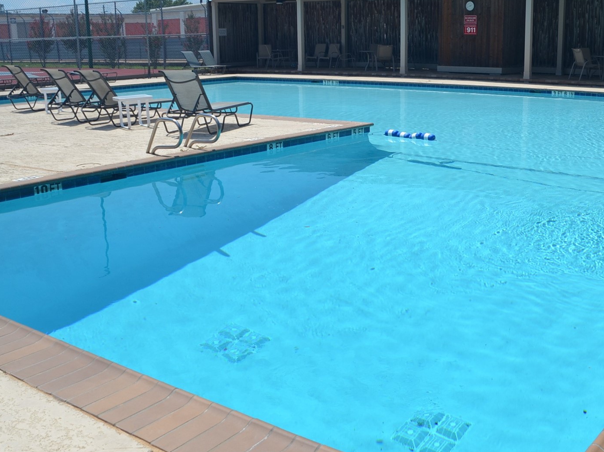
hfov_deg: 41.8
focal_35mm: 45
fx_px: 785
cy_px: 223
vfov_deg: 32.2
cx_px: 372
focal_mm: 20
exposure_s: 1/250
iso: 125
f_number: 8
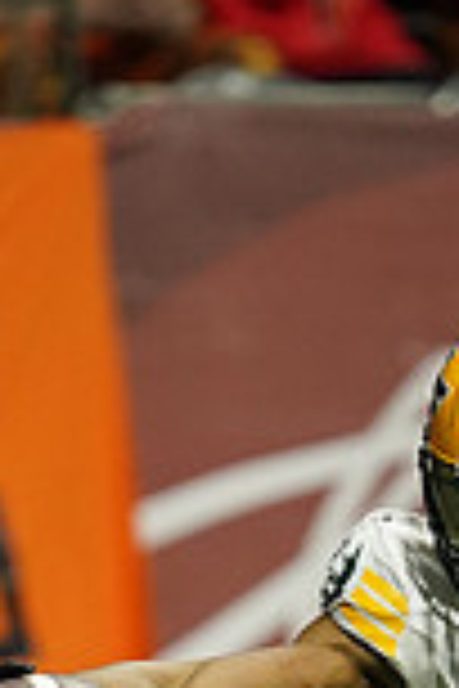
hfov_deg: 0.6
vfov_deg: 0.9
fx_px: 43468
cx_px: 452
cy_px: 899
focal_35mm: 2273
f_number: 4
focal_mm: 600
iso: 5000
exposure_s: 1/1600
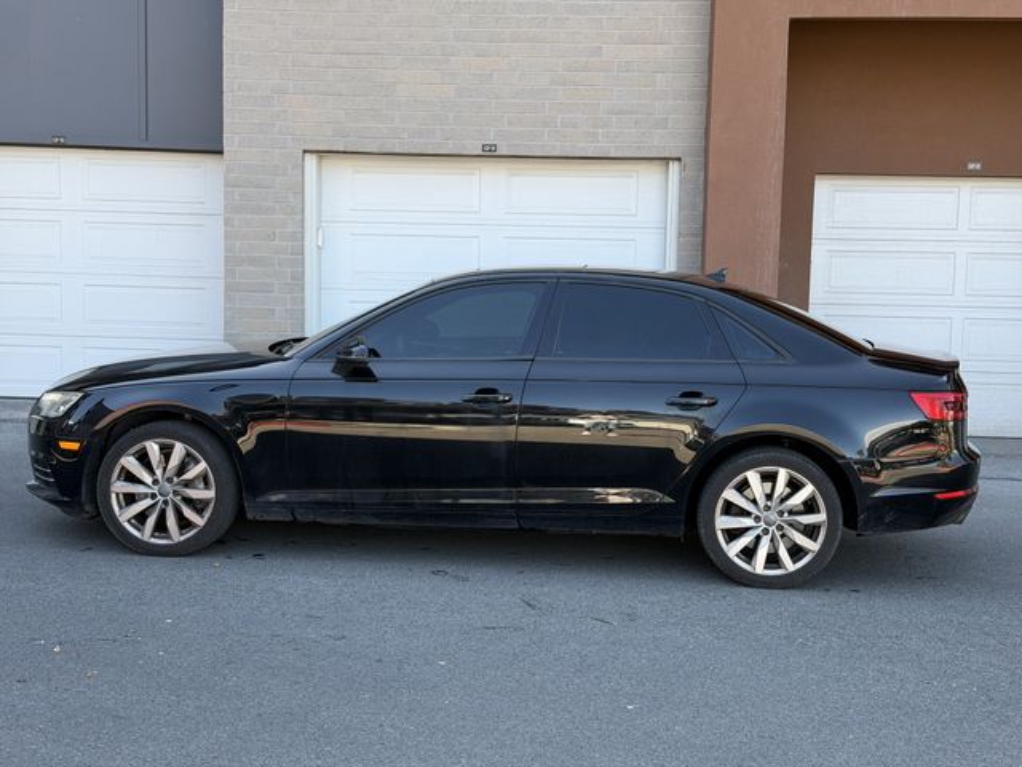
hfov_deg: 39.7
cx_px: 511
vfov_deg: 30.3
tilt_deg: -4.1
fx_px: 1417
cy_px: 384
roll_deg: -1.4
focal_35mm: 48
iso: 80
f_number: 1.78
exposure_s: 1/490
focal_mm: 6.76
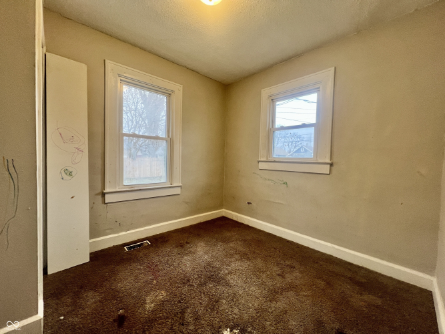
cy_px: 167
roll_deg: -1.8
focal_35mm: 13
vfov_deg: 89.9
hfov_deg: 106.2
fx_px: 167
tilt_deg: -2.4
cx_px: 222
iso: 125
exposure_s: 1/120
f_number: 1.8
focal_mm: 1.57
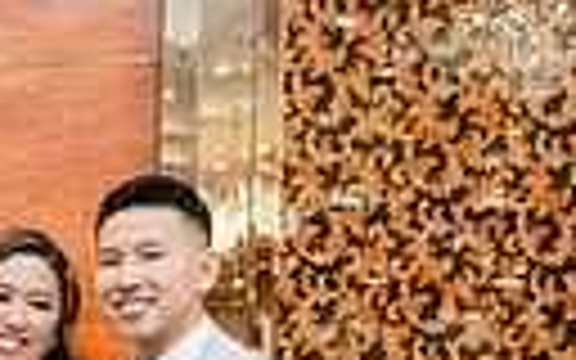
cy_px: 504
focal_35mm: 86
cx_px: -90
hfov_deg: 22.4
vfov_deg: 14.4
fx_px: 1350
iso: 800
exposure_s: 1/125
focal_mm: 16
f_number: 2.8
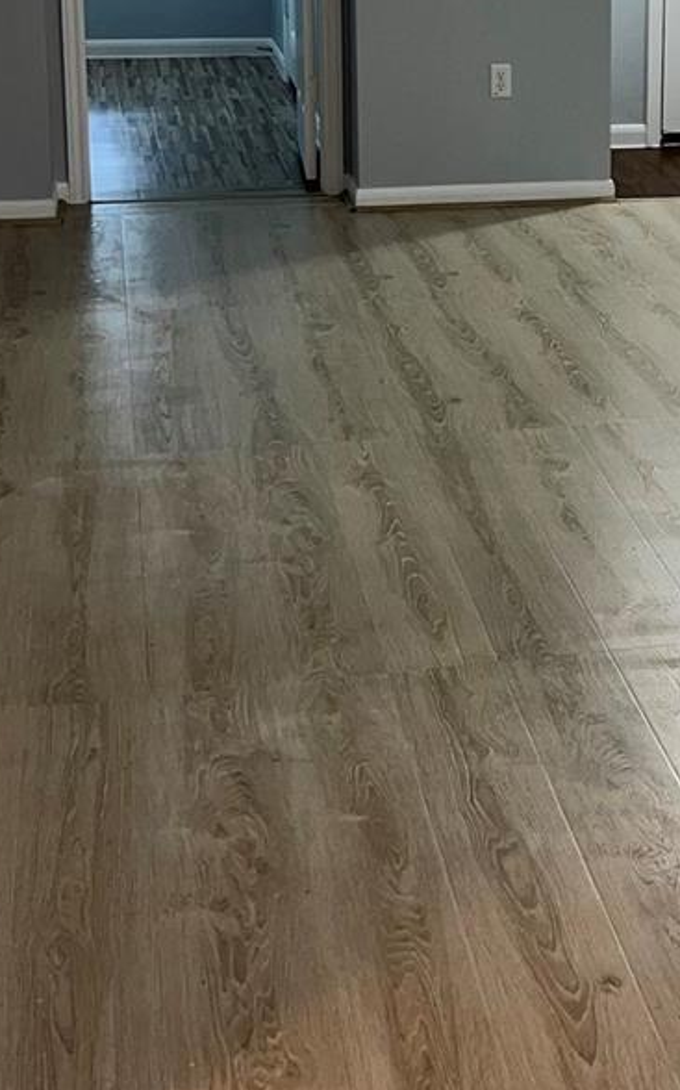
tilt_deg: -11.4
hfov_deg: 17.6
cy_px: 161
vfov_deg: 27.8
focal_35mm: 72
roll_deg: -0.2
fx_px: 2137
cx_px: 684
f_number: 1.5
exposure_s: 1/22
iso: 32
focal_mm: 5.7
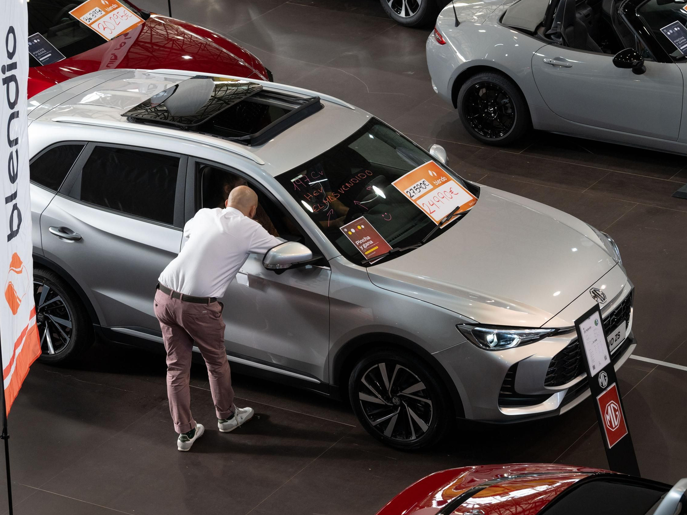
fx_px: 2421
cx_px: 351
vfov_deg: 12.1
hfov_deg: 16.2
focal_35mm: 122
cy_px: 261
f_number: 6.3
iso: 1000
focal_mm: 110
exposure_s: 1/100
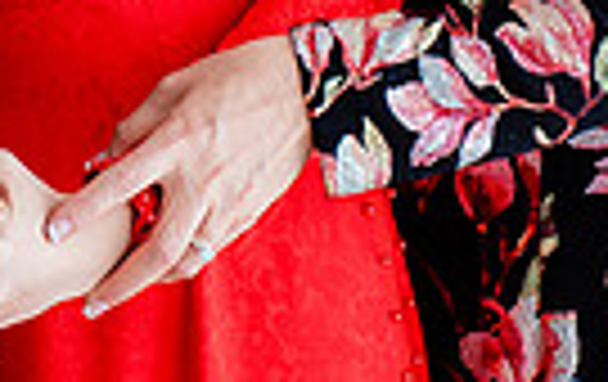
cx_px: 132
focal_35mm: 272
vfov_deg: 4.7
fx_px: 4516
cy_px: -478
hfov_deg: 7.7
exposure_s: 1/320
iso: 250
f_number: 3.2
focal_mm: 55
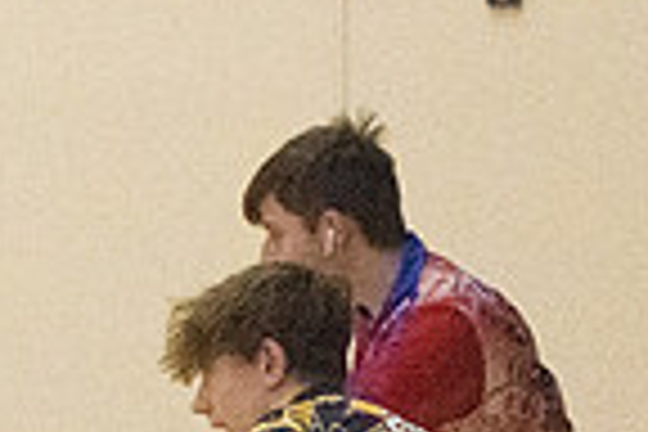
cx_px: 310
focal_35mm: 518
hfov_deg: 4.0
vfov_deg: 2.6
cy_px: 842
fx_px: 9323
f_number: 4.5
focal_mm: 86
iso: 10000
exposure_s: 1/1250
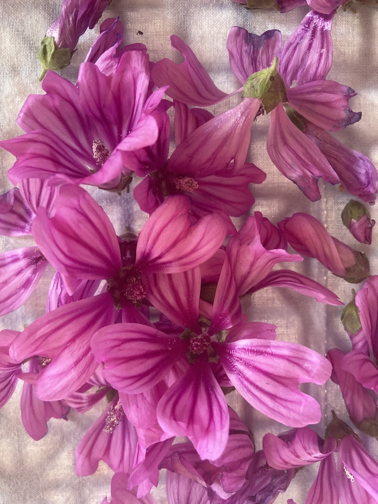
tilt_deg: -68.5
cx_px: 189
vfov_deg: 63.4
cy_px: 252
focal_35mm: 28
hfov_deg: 49.8
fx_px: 408
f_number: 1.8
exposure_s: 1/60
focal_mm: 3.99
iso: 200
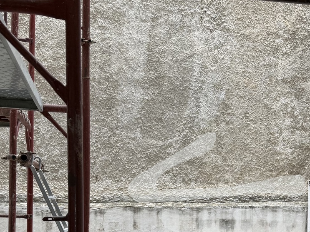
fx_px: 555
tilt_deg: -3.5
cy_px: 230
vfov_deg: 22.7
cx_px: 216
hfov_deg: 30.9
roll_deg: -0.8
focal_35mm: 62
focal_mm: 6.76
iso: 64
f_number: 1.78
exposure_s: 1/121
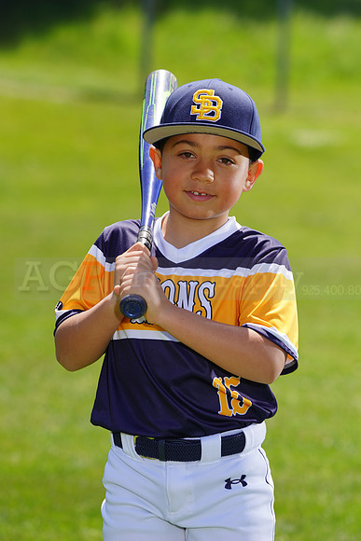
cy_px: 270
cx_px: 180
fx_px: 3713
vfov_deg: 8.3
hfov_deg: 5.6
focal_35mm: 247
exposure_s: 1/250
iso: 100
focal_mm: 247
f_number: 8
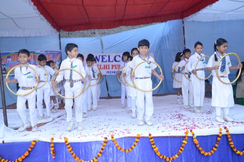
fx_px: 213
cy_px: 81
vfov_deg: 41.5
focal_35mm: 32
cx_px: 122
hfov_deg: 59.6
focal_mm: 21
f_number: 7.1
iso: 250
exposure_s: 1/125
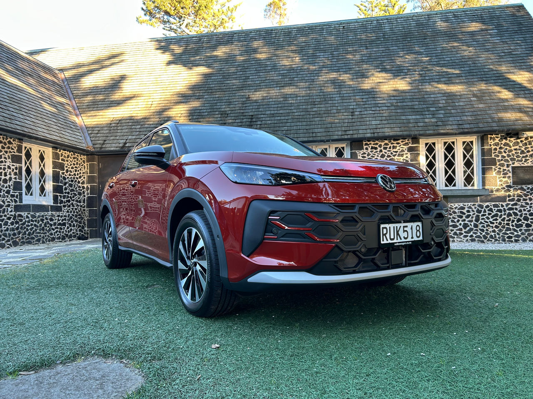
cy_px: 200
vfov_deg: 53.1
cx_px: 266
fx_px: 400
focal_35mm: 26
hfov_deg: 67.3
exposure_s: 1/121
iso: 50
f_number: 1.5
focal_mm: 5.7
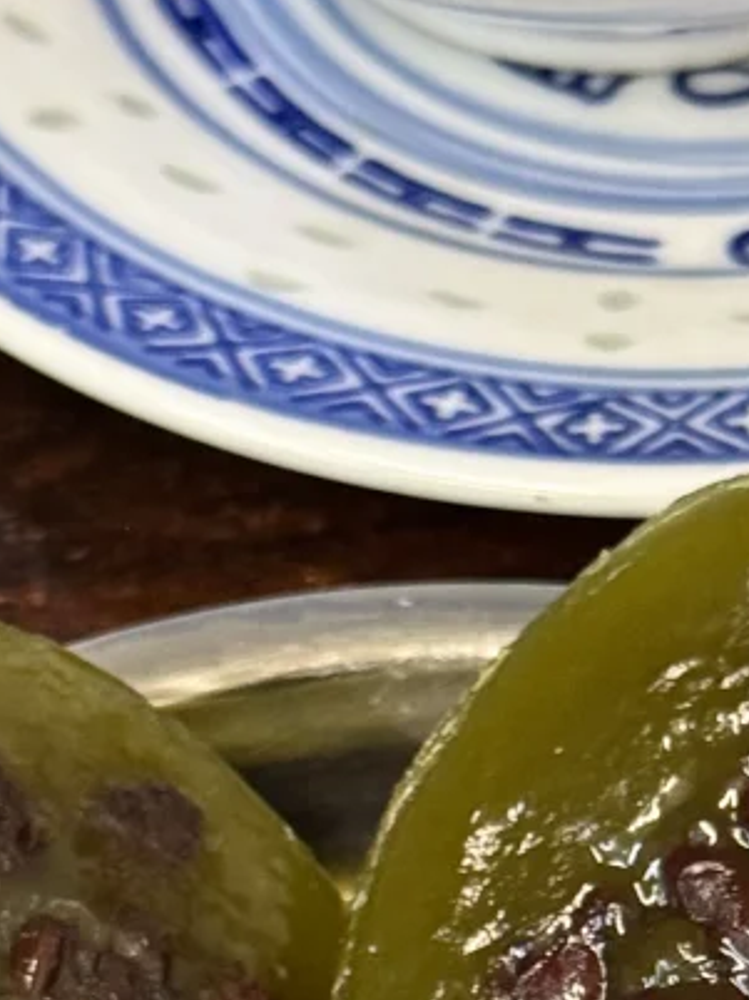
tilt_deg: -52.3
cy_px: 1100
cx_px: 468
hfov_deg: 8.6
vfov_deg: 11.3
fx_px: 4967
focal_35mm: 172
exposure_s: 1/40
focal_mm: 6.76
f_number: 1.78
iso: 320
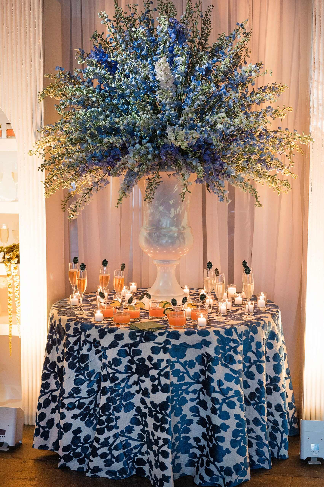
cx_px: 162
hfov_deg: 27.0
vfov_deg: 39.6
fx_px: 676
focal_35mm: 50
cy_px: 244
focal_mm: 50
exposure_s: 1/125
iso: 1250
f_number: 3.5
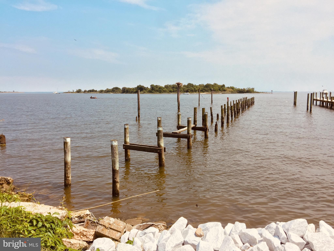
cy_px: 126
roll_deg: -0.3
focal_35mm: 29
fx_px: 280
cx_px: 167
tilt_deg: -5.1
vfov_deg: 48.2
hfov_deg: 61.7
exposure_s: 1/2326
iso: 32
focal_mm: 4.15
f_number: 2.2
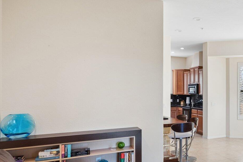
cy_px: 96
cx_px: 225
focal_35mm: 31
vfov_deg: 42.1
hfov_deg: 52.0
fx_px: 209
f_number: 8
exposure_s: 1/30
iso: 400
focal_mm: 14
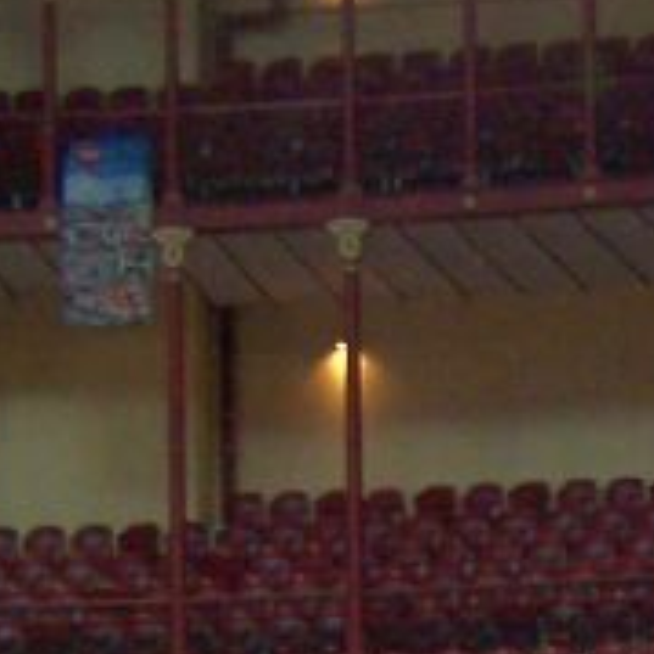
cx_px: 1063
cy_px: 1377
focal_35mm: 192
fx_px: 4104
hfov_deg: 8.8
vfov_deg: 8.6
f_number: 2.8
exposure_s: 1/60
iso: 140
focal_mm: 6.3
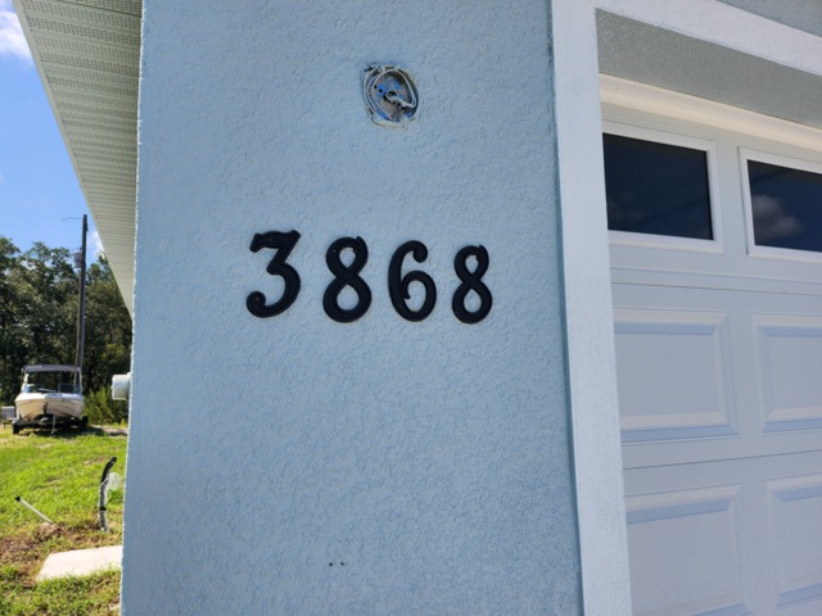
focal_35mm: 24
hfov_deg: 71.6
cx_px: 411
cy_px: 308
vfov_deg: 56.8
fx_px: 570
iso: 50
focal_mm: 5
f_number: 1.8
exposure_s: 1/2760
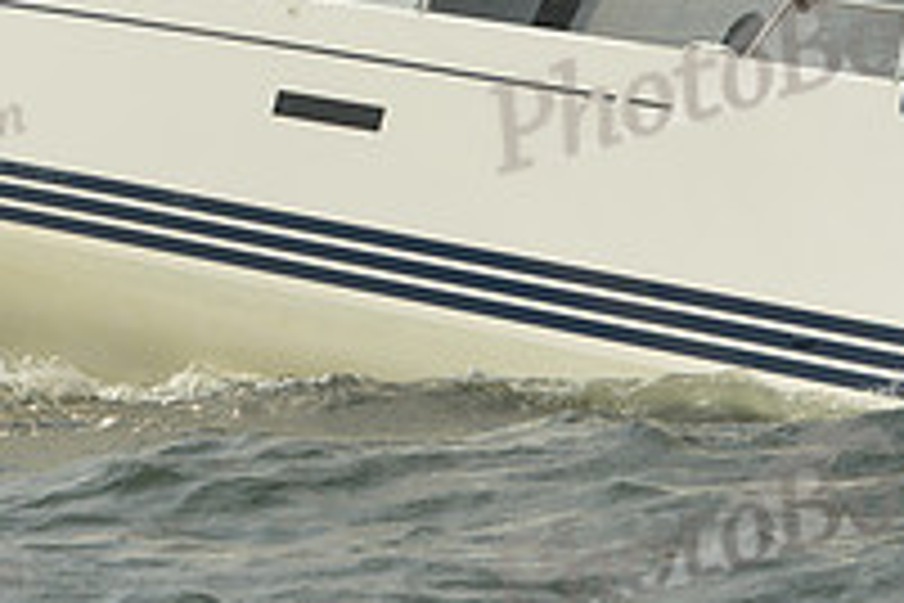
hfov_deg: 8.4
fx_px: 6152
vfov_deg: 5.6
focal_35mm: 245
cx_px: 261
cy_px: -115
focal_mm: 85
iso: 320
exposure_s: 1/1250
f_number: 9
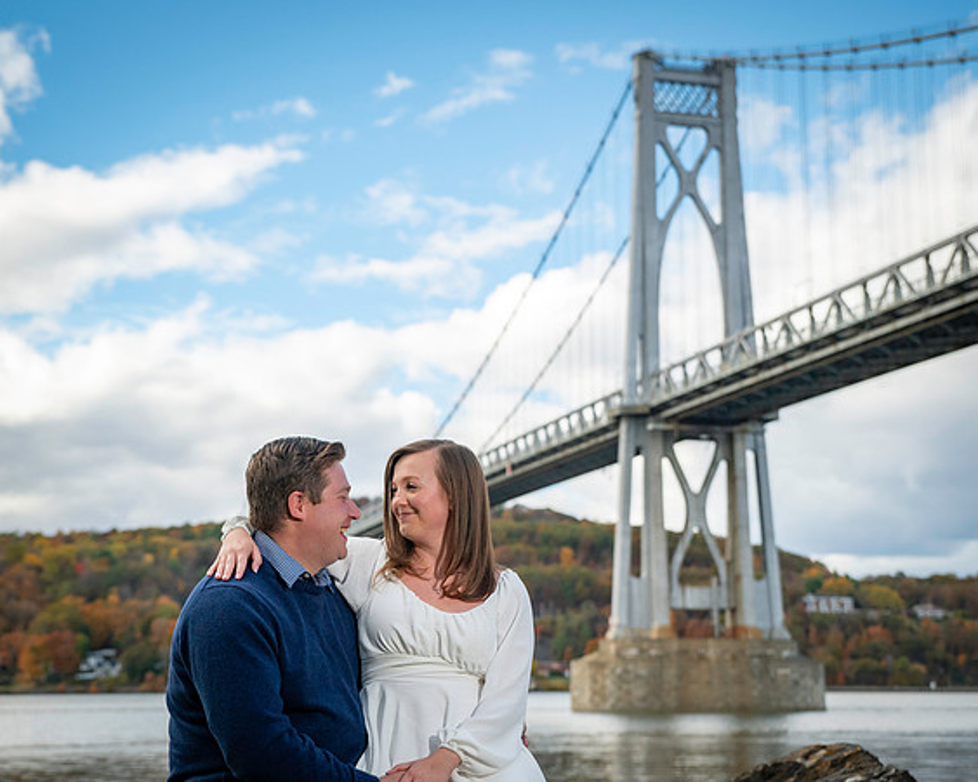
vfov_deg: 26.0
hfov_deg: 32.2
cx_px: 489
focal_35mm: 59
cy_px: 391
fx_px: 1693
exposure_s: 1/8000
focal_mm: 48
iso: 1250
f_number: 3.2
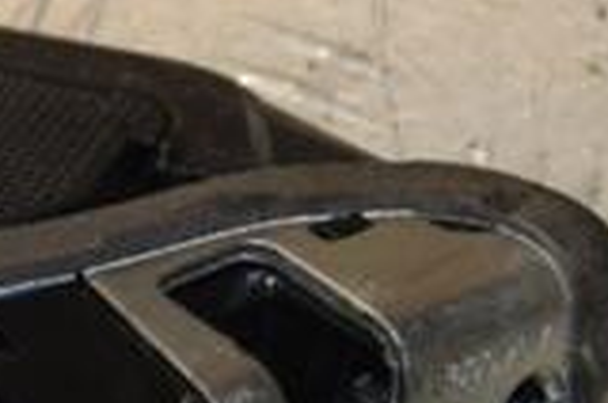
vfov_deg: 4.7
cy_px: 331
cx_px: -224
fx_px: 4939
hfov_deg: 7.0
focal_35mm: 293
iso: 800
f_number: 6.3
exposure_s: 1/200
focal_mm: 52
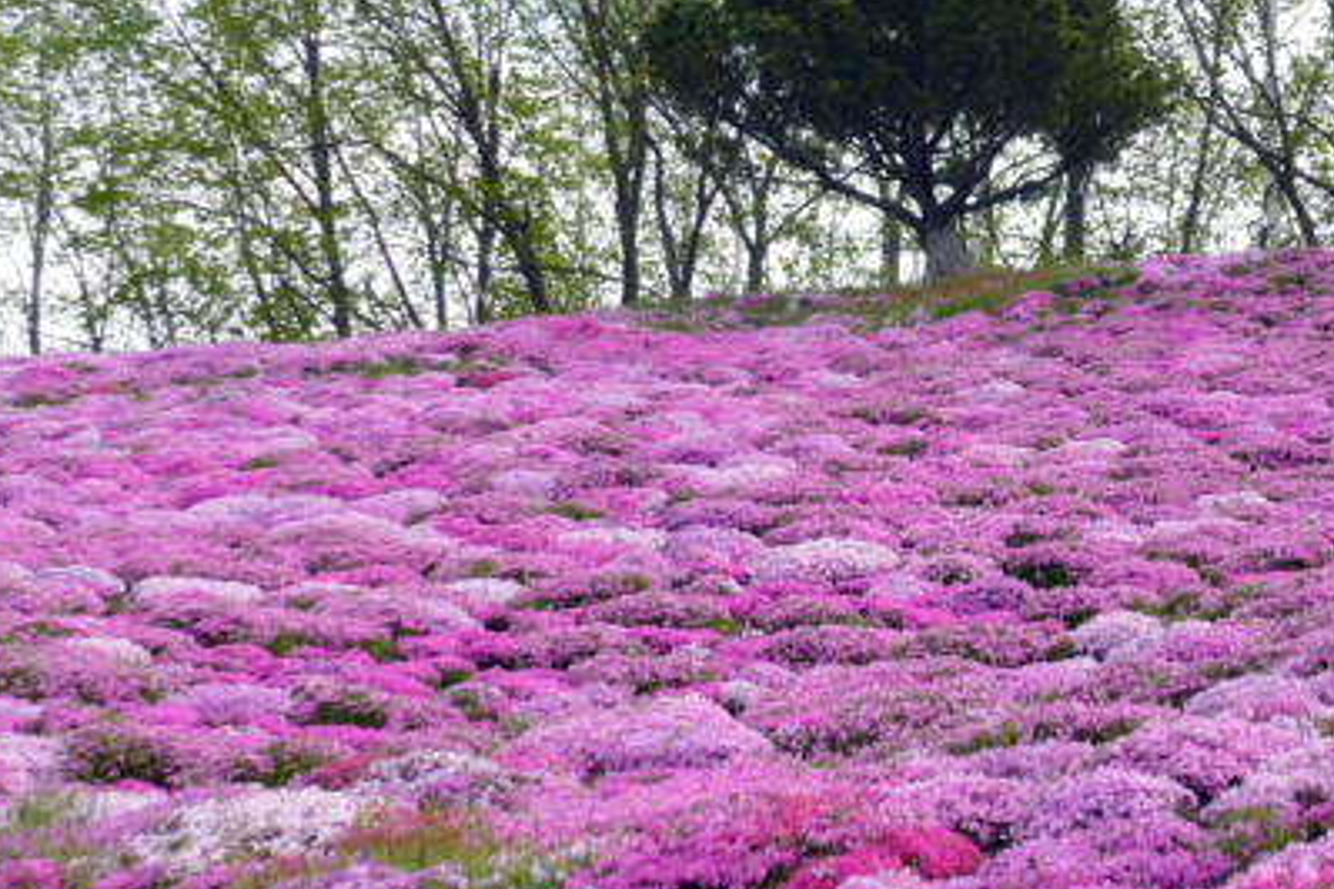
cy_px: 217
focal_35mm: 86
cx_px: 853
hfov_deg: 23.6
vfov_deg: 15.8
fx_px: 3187
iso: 100
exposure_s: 1/400
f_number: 3.4
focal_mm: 9.1
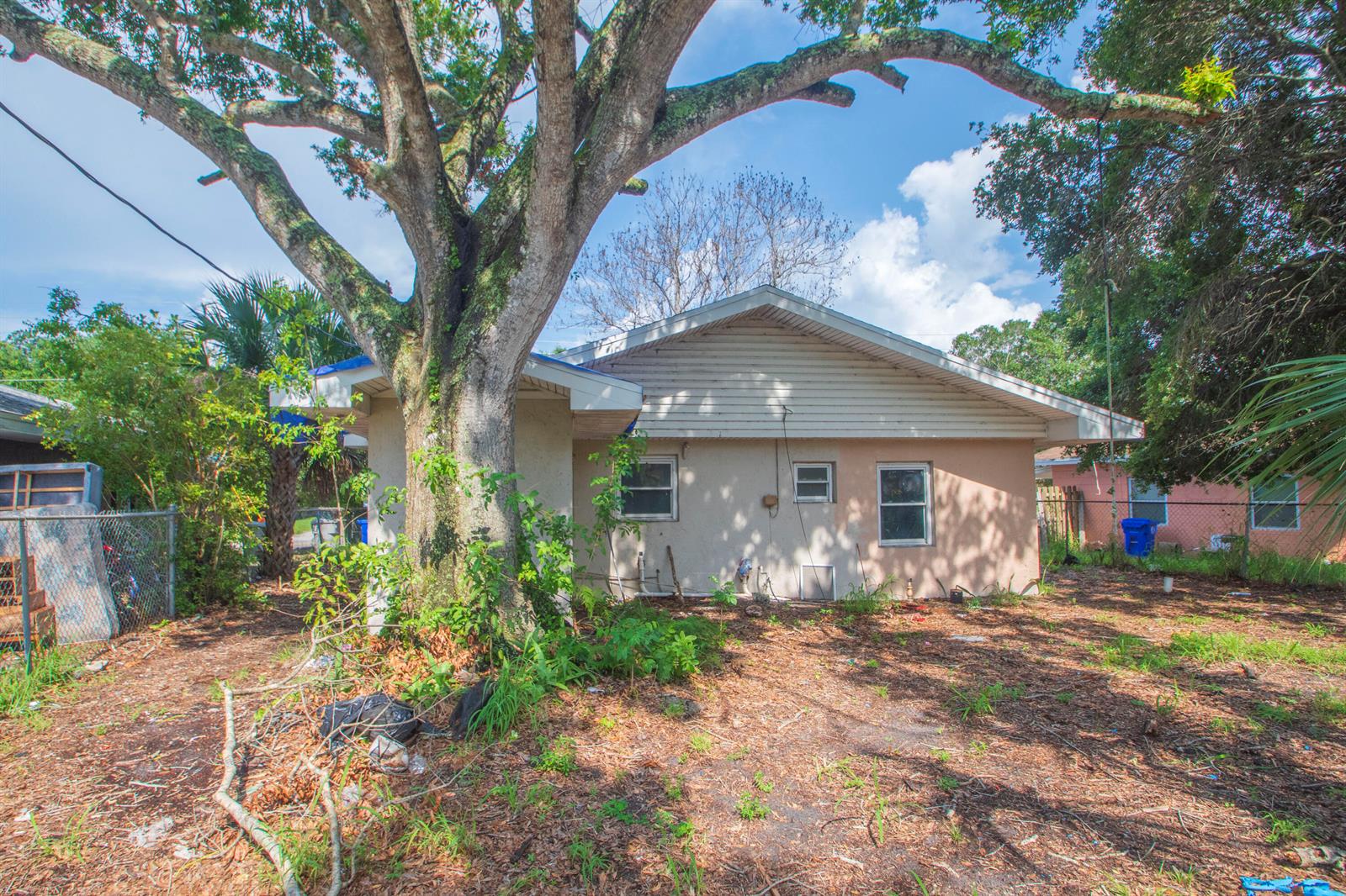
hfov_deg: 92.5
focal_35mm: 17
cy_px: 448
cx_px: 673
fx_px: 645
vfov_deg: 69.6
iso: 320
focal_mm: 11.5
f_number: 8
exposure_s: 1/500
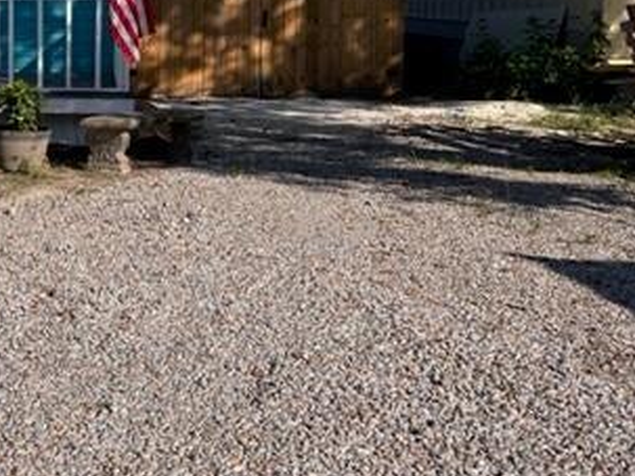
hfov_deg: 31.7
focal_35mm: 55
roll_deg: +1.0
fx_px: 1009
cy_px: 120
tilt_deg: -7.0
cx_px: -27
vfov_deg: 26.2
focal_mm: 5.1
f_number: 1.6
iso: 50
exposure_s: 1/4310
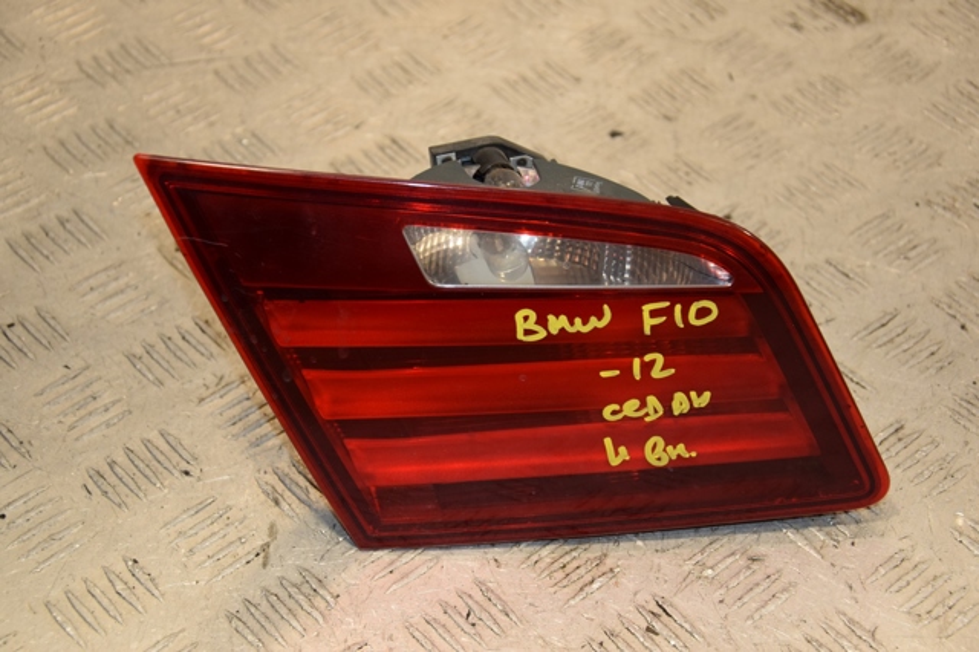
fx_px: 2120
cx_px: 490
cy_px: 326
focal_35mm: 78
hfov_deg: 26.0
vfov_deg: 17.5
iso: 800
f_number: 5
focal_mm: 52
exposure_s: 1/200
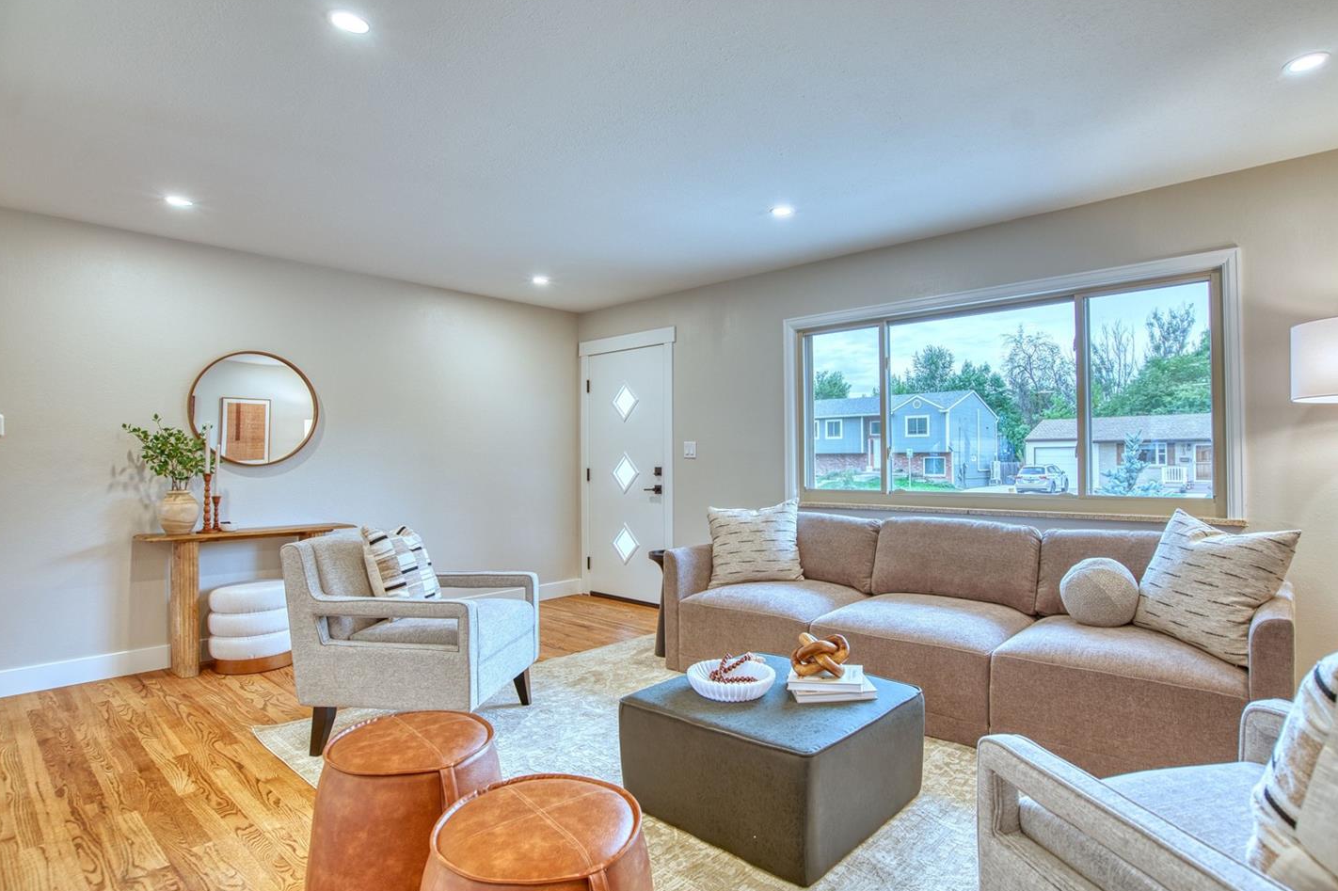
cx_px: 714
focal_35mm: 18
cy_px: 458
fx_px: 669
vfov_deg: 67.3
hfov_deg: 89.9
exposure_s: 1/40
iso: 500
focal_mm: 16
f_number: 5
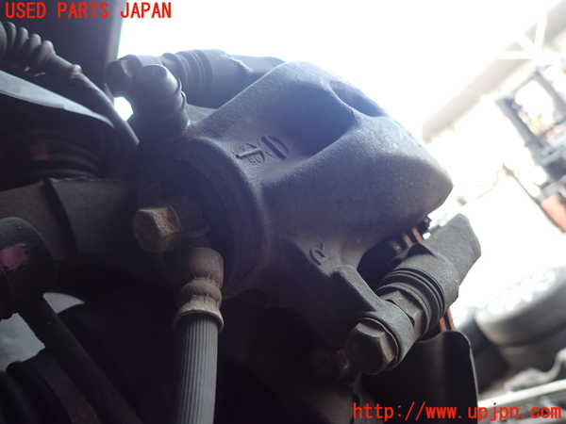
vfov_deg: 54.9
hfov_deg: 69.4
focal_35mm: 25
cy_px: 212
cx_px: 283
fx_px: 409
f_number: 2
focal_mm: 4.5
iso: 200
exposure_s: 1/50
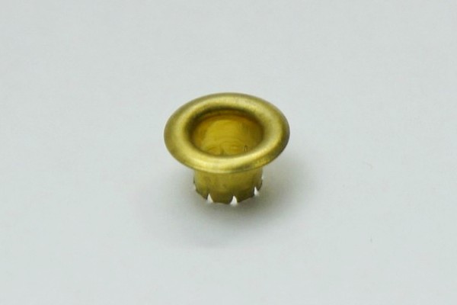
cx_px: 228
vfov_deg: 16.6
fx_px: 1047
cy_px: 152
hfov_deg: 24.6
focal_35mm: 82
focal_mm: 55
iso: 200
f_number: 5.6
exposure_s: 1/60
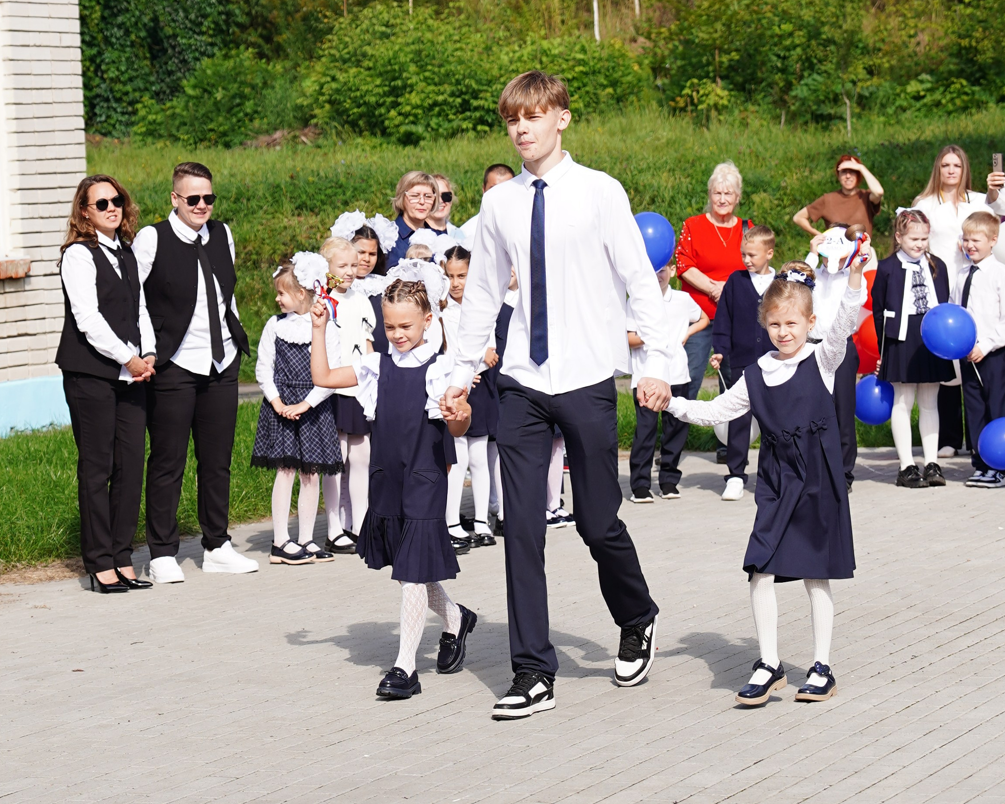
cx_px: 460
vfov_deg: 13.4
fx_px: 3421
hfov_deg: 16.7
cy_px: 242
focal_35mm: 115
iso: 125
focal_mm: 48
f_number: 3.2
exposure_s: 1/1250
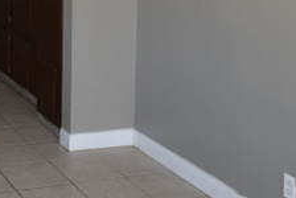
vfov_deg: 16.6
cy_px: -69
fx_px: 634
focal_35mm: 77
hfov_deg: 24.7
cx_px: -17
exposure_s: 1/125
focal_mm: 18
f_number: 5.6
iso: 450
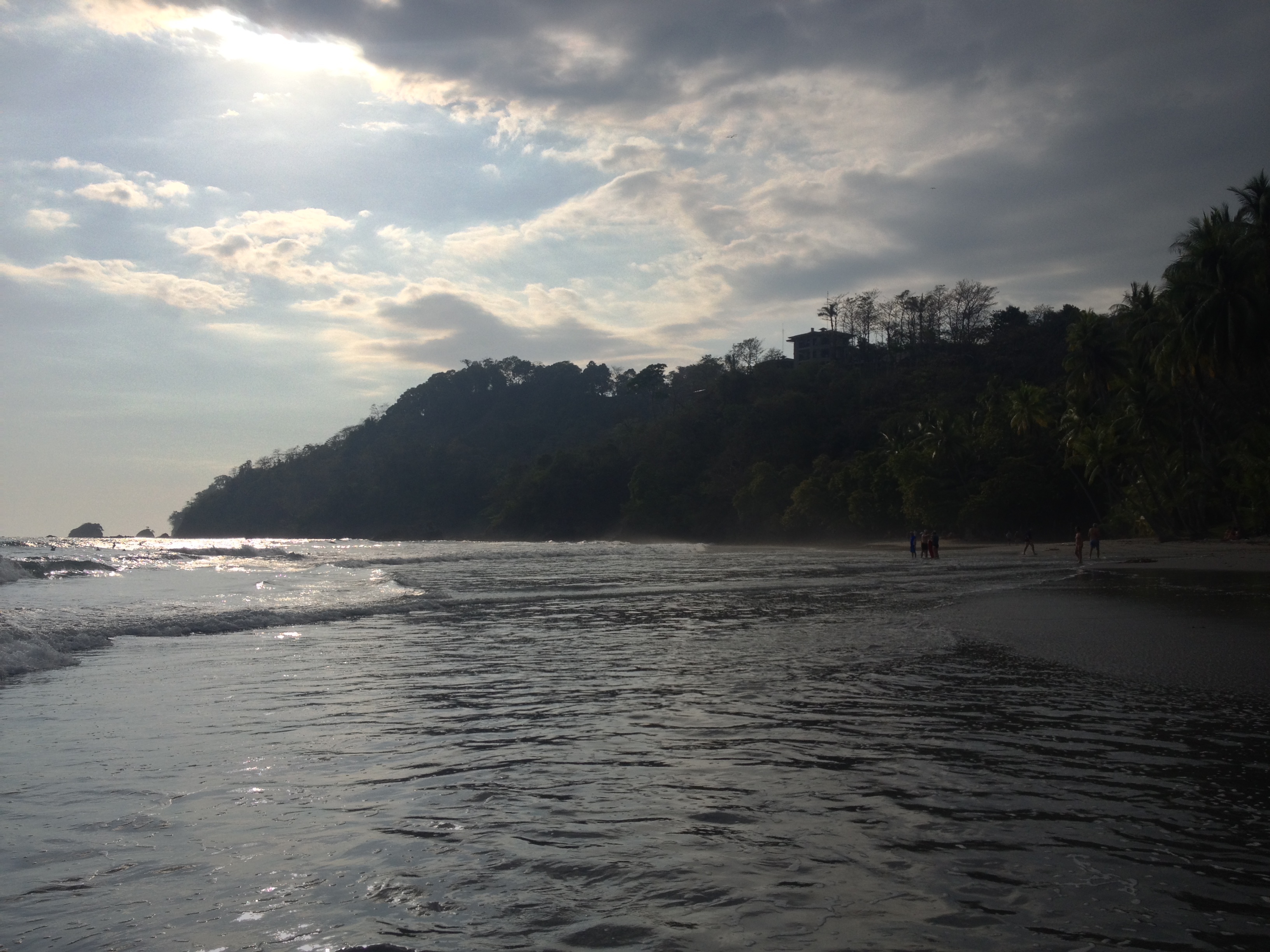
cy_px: 476
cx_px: 635
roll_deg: +0.1
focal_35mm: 35
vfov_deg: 40.7
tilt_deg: -1.0
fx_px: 1284
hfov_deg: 52.6
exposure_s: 1/4255
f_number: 2.4
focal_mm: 4.28
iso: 50
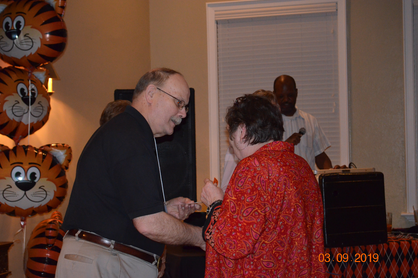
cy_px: 139
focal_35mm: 73
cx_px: 206
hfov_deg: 27.7
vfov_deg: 18.7
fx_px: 848
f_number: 5.3
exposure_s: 1/60
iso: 3200
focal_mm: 48
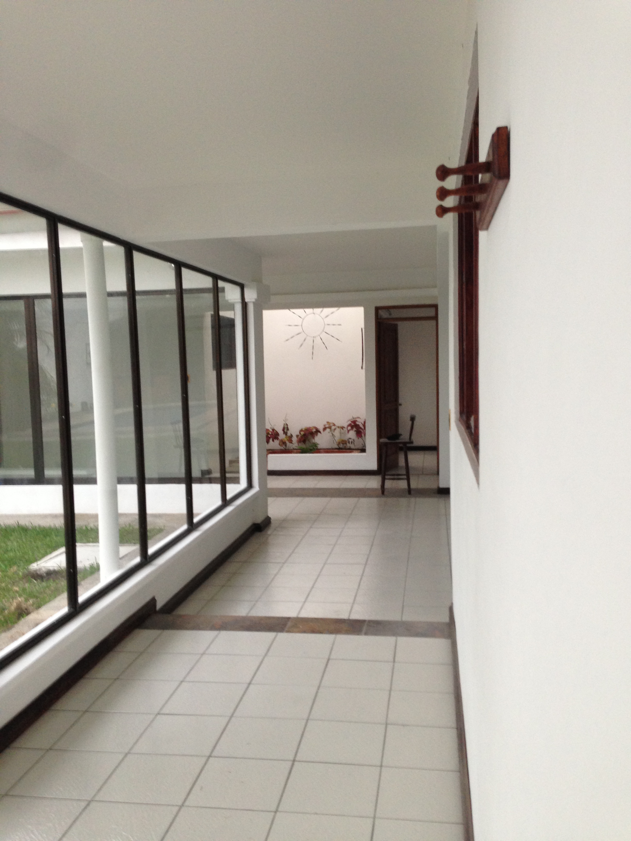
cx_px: 316
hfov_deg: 42.9
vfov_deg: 55.4
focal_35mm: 33
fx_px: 802
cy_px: 420
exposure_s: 1/20
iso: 125
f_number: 2.4
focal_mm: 4.13
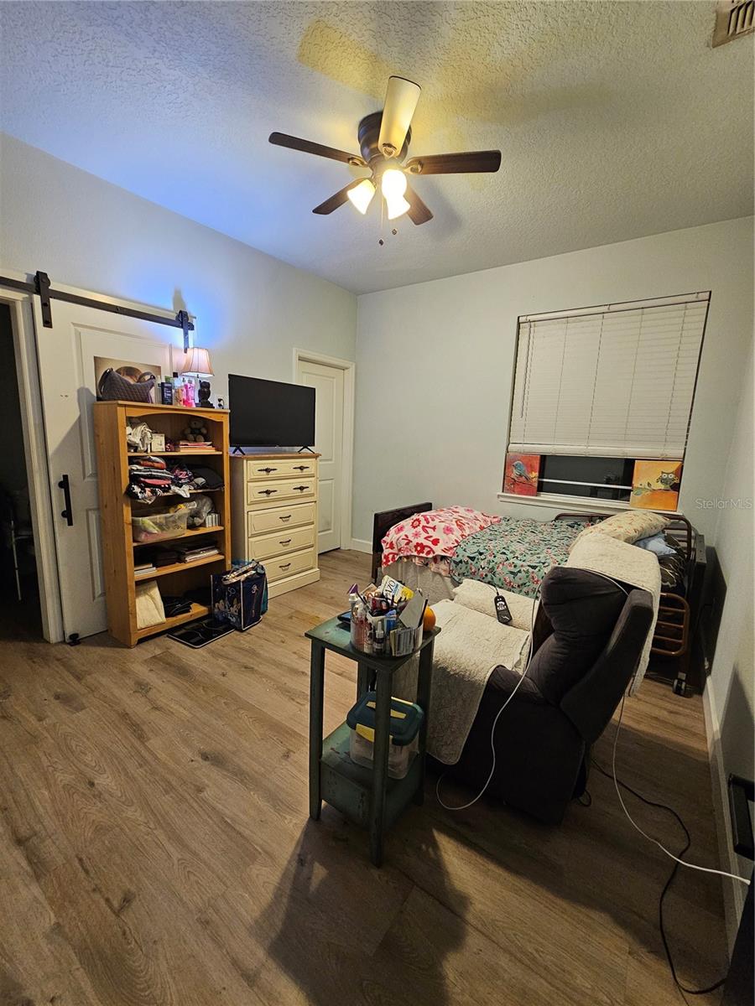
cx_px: 378
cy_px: 503
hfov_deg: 89.9
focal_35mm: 13
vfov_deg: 106.2
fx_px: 378
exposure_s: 1/40
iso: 320
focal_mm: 2.2
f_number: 2.2
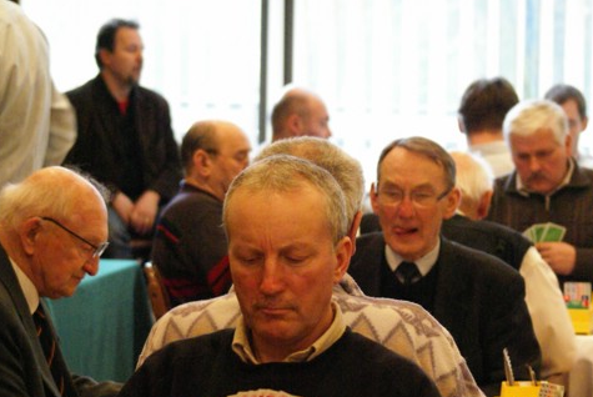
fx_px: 2733
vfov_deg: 8.3
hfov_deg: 12.4
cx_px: 290
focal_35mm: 166
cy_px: 288
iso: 1600
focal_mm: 75
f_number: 4.5
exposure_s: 1/15
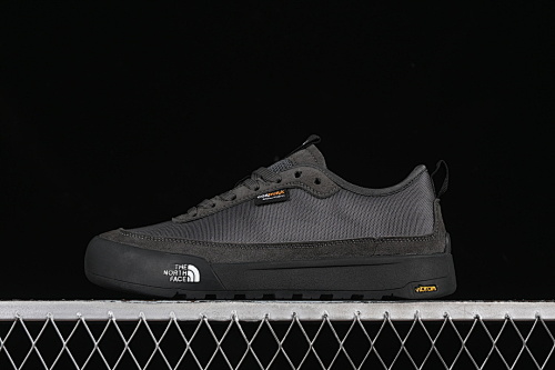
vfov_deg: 18.2
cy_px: 185
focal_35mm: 75
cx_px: 278
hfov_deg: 27.0
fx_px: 1156
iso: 160
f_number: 6.3
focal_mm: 50
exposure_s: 1/60
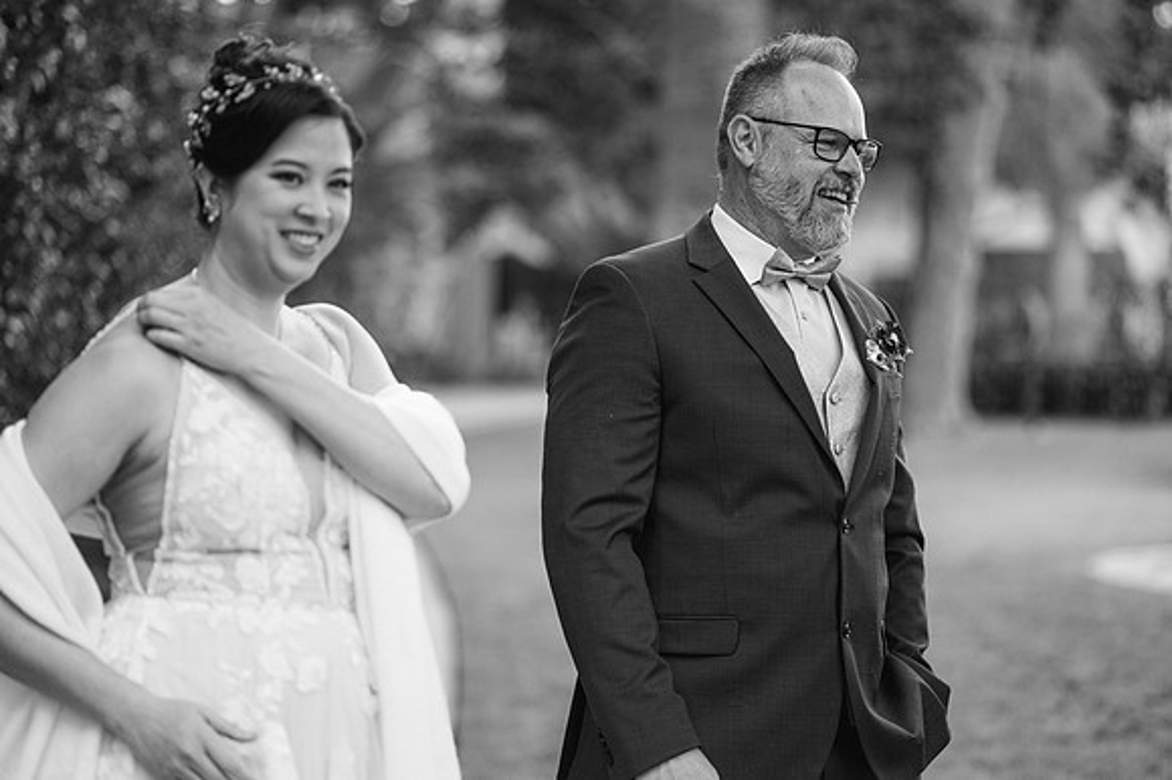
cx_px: 586
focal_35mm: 85
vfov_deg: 16.1
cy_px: 390
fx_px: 2766
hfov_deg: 23.9
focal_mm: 85
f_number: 2
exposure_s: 1/2500
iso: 1000
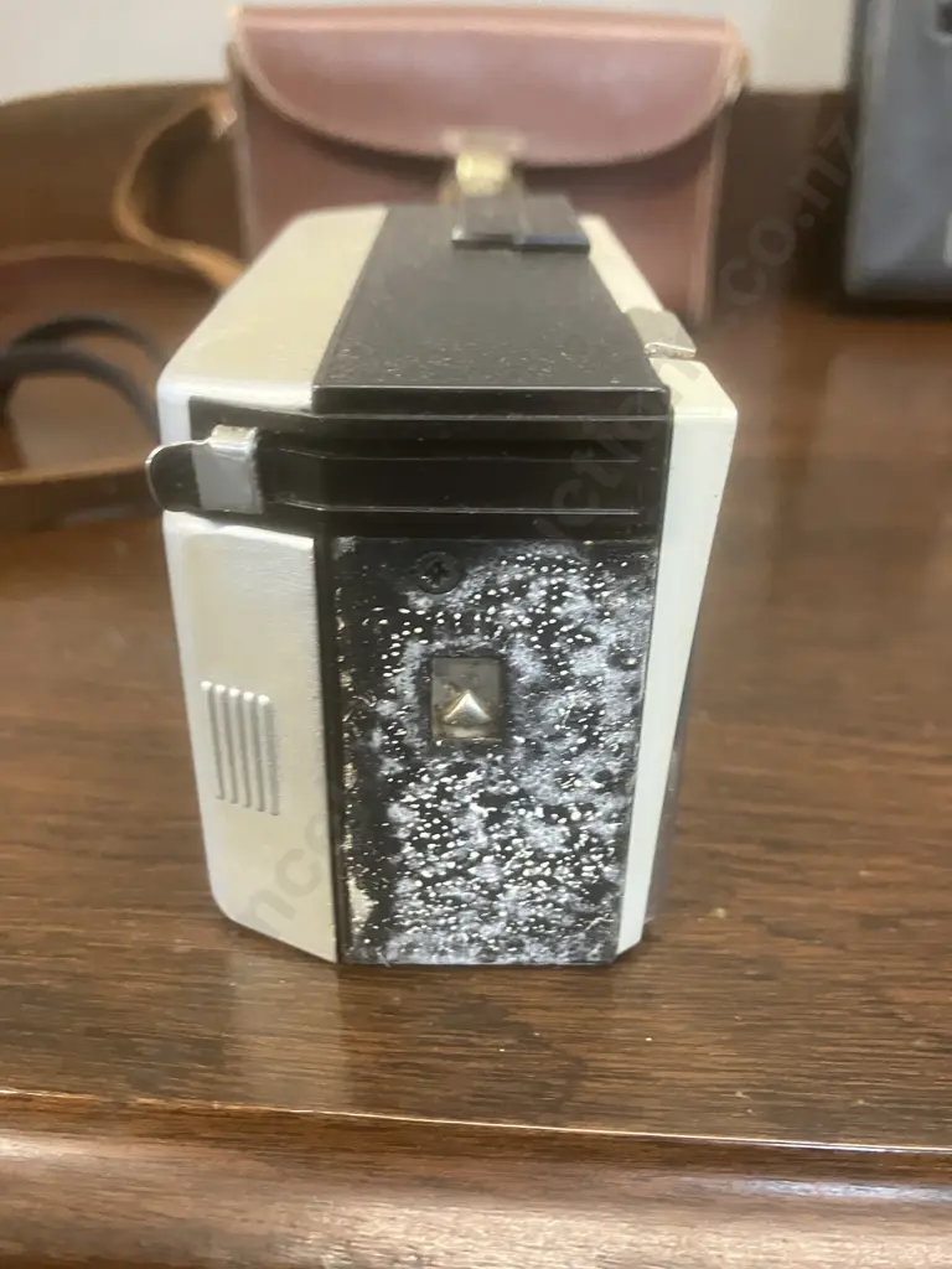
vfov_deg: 63.4
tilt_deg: -27.7
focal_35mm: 28
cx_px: 476
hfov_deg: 49.7
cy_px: 634
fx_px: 1027
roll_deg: -1.3
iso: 400
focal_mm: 3.99
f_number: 1.8
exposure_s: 1/33
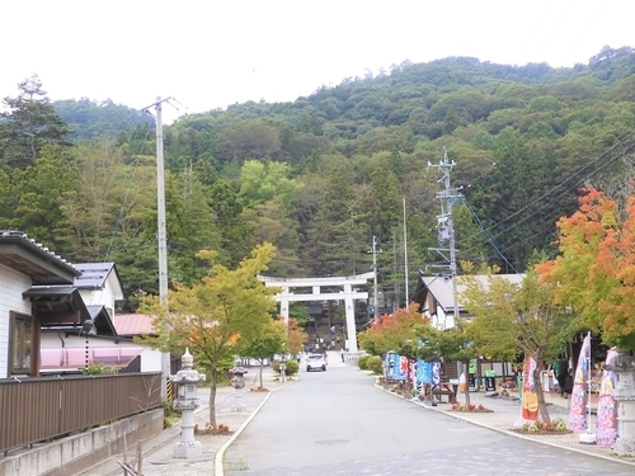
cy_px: 238
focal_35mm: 42
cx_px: 318
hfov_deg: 44.8
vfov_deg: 34.3
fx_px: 770
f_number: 4
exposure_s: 1/160
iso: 100
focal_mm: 7.5
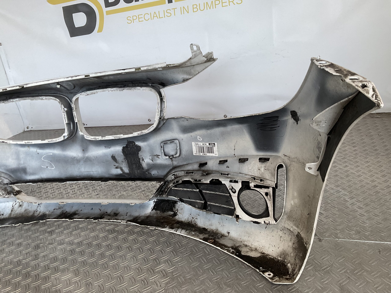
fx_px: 328
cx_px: 196
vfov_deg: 48.2
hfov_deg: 61.7
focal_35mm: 29
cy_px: 146
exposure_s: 1/100
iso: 50
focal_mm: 3
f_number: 1.8
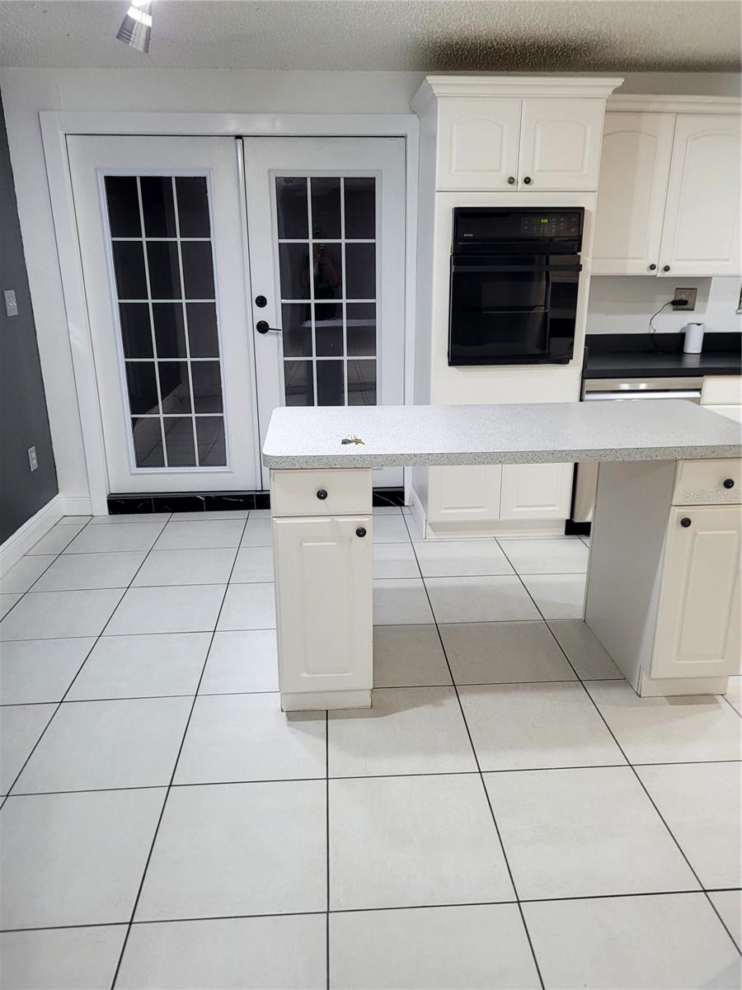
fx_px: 743
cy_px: 495
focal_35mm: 26
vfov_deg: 67.3
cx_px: 371
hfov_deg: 53.1
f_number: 1.8
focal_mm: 5.4
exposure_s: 1/40
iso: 200
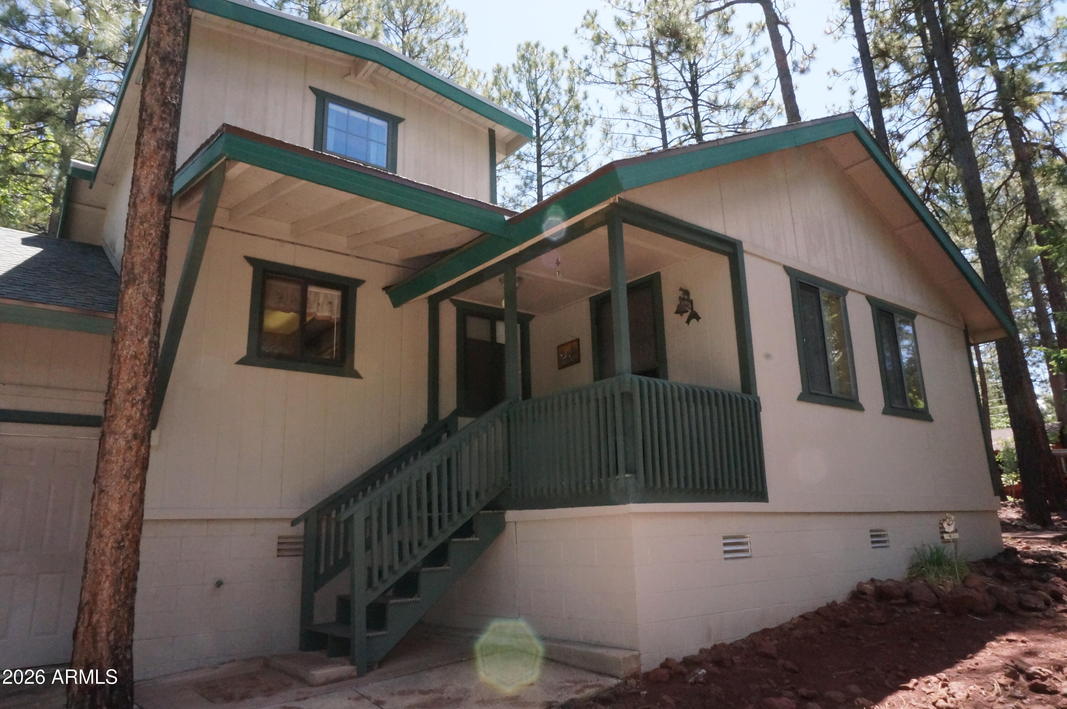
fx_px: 711
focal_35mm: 24
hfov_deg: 73.8
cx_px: 534
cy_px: 354
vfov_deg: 53.0
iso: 3200
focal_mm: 16
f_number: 22
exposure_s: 1/160
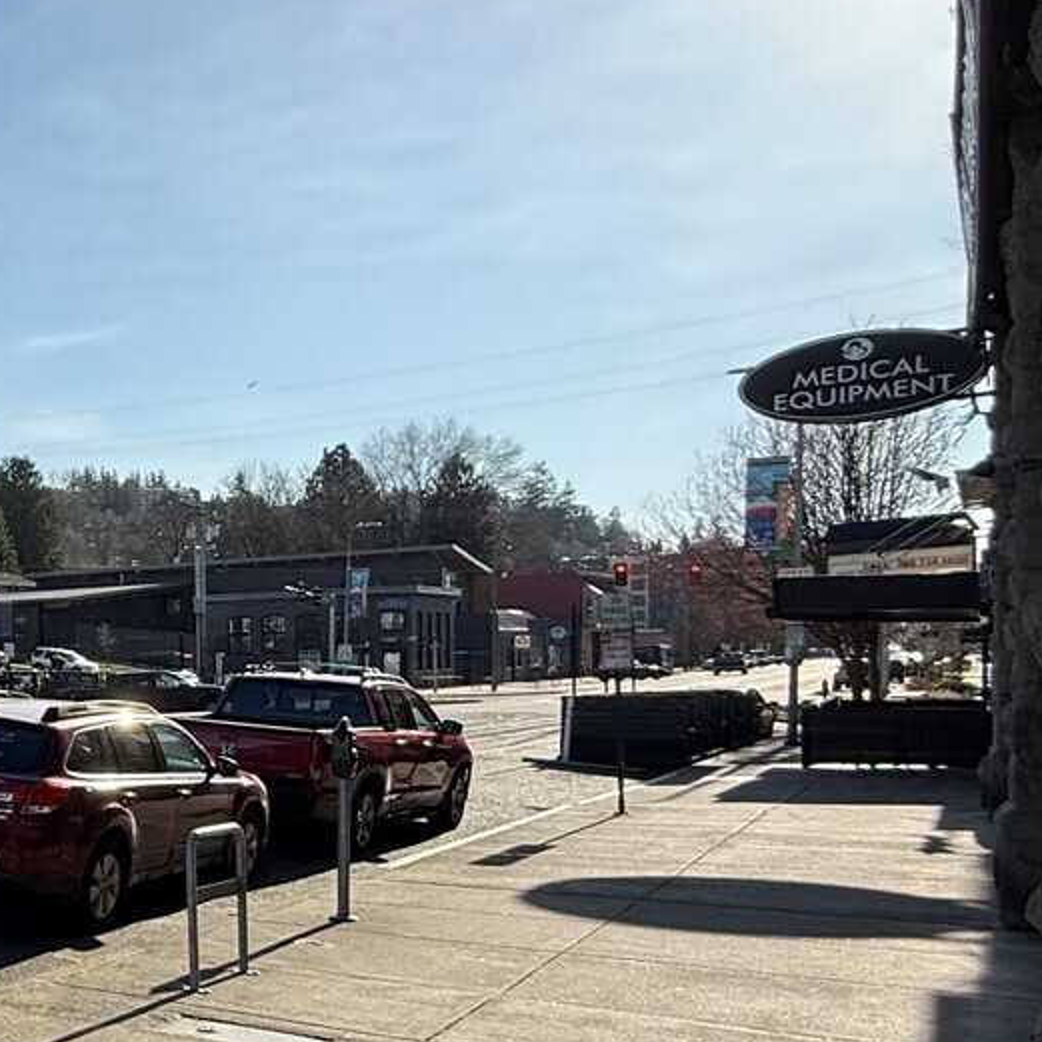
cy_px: 698
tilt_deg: -1.4
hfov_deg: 30.0
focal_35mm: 38
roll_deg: +1.3
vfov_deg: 43.2
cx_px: -444
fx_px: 1294
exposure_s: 1/1572
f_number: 2.2
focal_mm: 2.22
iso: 64
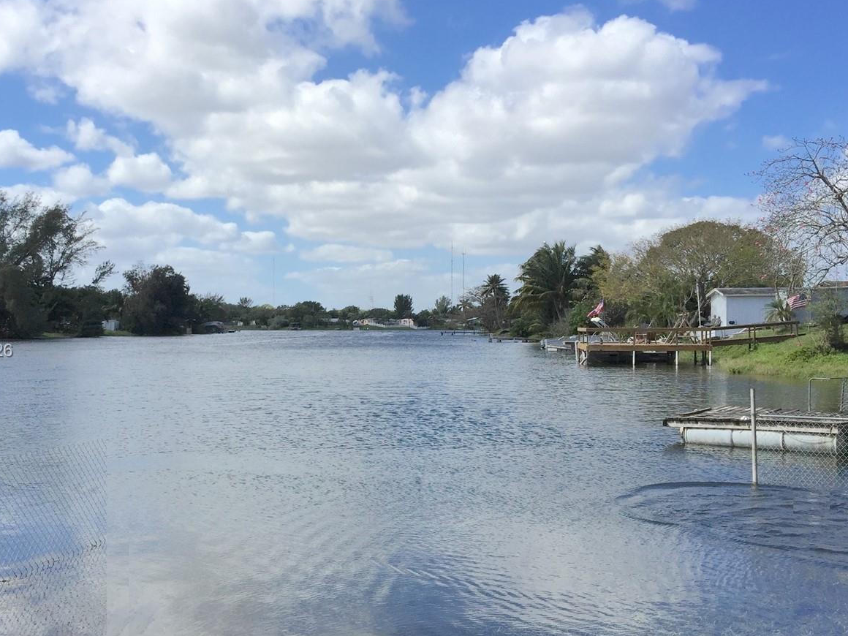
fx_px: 980
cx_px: 370
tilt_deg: -1.0
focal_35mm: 40
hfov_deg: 46.7
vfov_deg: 35.9
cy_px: 352
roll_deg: -1.2
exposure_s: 1/2825
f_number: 2.2
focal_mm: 4.15
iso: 32
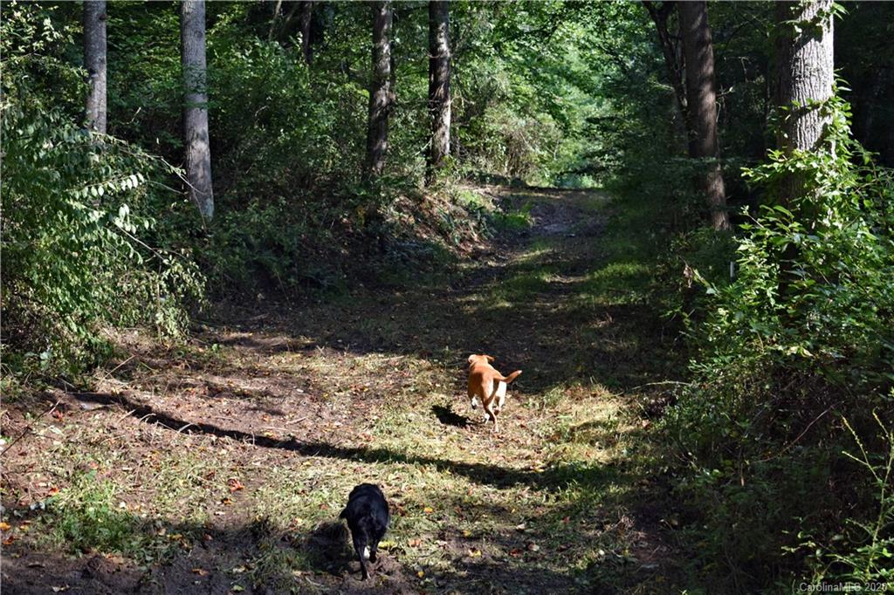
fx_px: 1489
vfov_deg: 22.6
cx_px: 447
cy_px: 298
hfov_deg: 33.4
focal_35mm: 60
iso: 360
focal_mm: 40
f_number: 4.8
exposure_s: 1/200
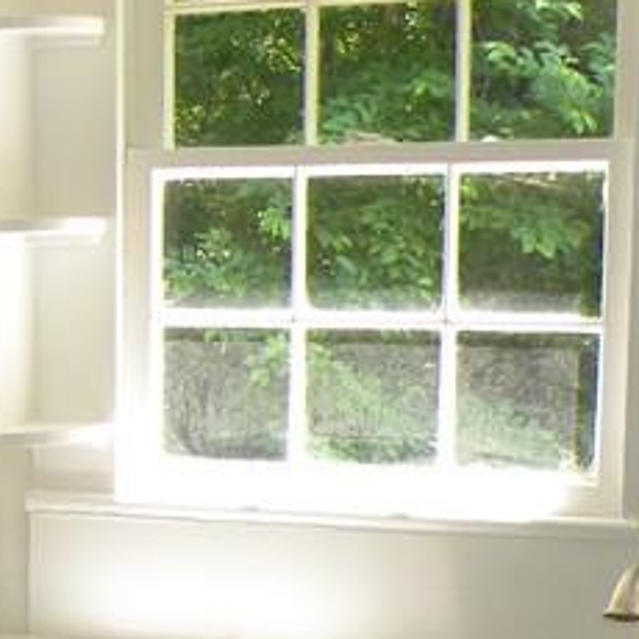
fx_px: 2214
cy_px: 696
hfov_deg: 15.5
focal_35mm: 106
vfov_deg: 16.0
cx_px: -243
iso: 64
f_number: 2.8
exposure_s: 1/52.7
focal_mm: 4.7
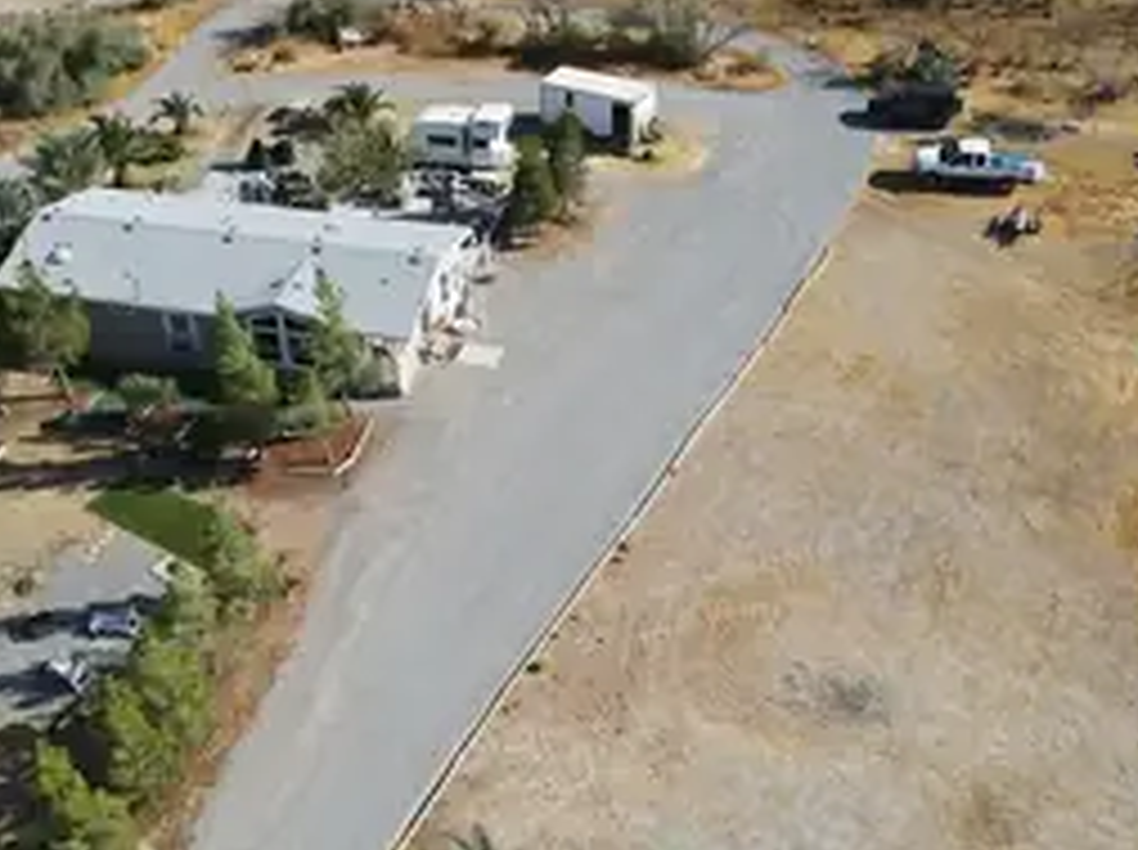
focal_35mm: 38
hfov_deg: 49.0
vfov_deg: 37.4
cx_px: 558
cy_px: 522
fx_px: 1247
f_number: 2.8
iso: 100
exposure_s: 1/640
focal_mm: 4.5
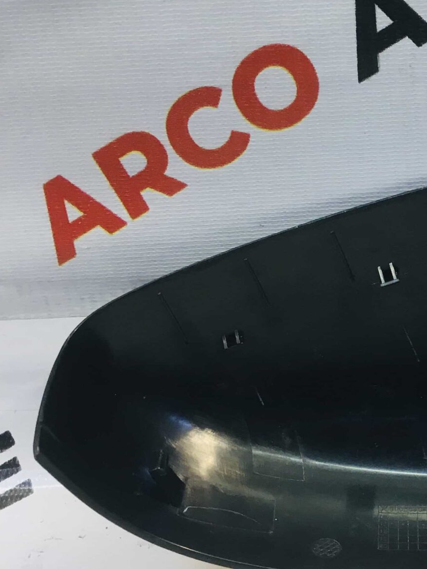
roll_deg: +0.6
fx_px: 1053
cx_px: 469
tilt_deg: -33.0
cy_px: 340
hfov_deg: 21.7
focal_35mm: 64
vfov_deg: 30.2
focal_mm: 4.15
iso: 40
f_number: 2.2
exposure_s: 1/33
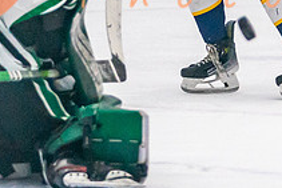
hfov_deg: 4.0
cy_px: -29
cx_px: 273
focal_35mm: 515
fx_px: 4037
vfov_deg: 2.7
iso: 4000
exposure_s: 1/1600
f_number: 2.8
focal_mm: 102
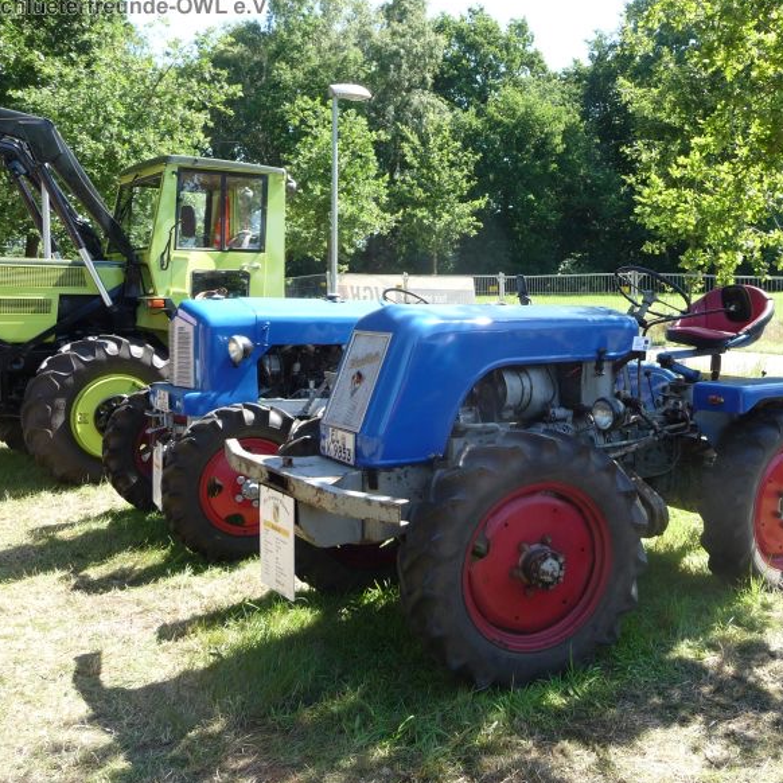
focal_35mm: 34
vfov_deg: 48.4
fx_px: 870
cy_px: 385
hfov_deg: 47.8
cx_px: 509
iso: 100
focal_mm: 4.7
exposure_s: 1/160
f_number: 3.3
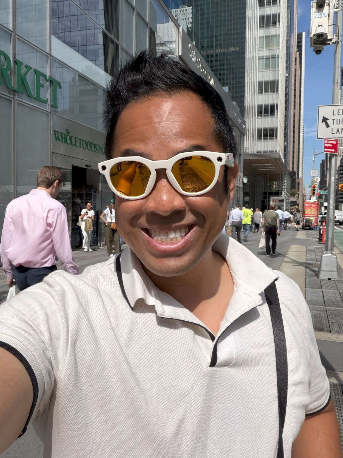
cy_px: 229
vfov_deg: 60.0
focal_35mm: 30
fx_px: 396
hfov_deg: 46.8
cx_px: 172
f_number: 1.9
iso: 32
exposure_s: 1/1224
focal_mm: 2.71
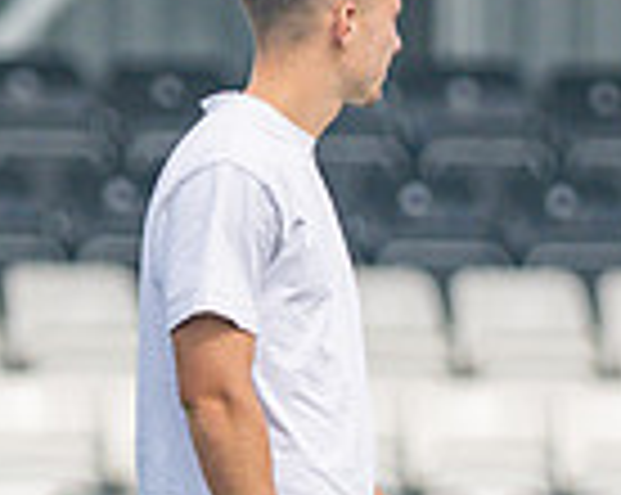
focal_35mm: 1651
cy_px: 653
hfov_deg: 1.2
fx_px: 30301
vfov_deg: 0.9
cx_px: 775
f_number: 4
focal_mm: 300
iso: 400
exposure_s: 1/2500
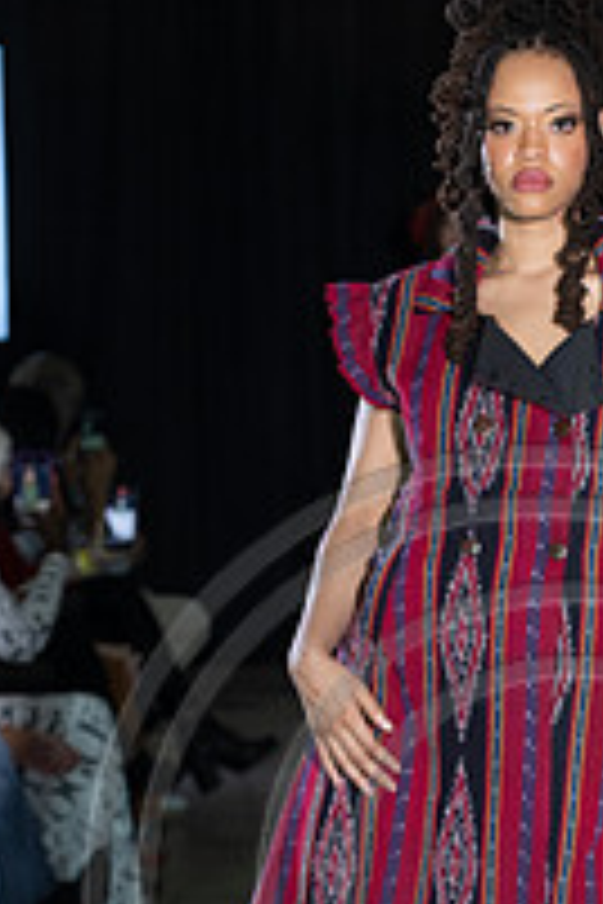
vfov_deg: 8.7
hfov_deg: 5.8
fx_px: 5904
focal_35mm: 235
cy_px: 895
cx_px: 540
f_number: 5.6
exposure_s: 1/160
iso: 1250
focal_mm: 105
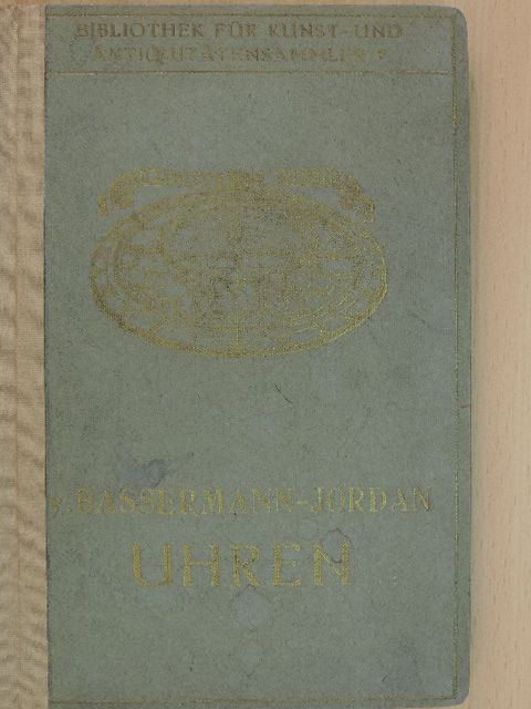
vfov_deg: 34.9
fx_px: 1125
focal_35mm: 55
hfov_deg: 26.6
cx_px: 266
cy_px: 354
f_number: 3.7
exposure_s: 1/15
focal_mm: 9.8
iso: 400
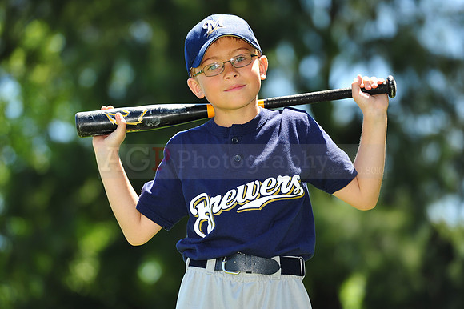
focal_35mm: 200
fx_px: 2576
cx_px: 232
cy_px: 154
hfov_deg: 10.3
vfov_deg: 6.9
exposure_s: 1/400
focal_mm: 200
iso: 200
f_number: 4
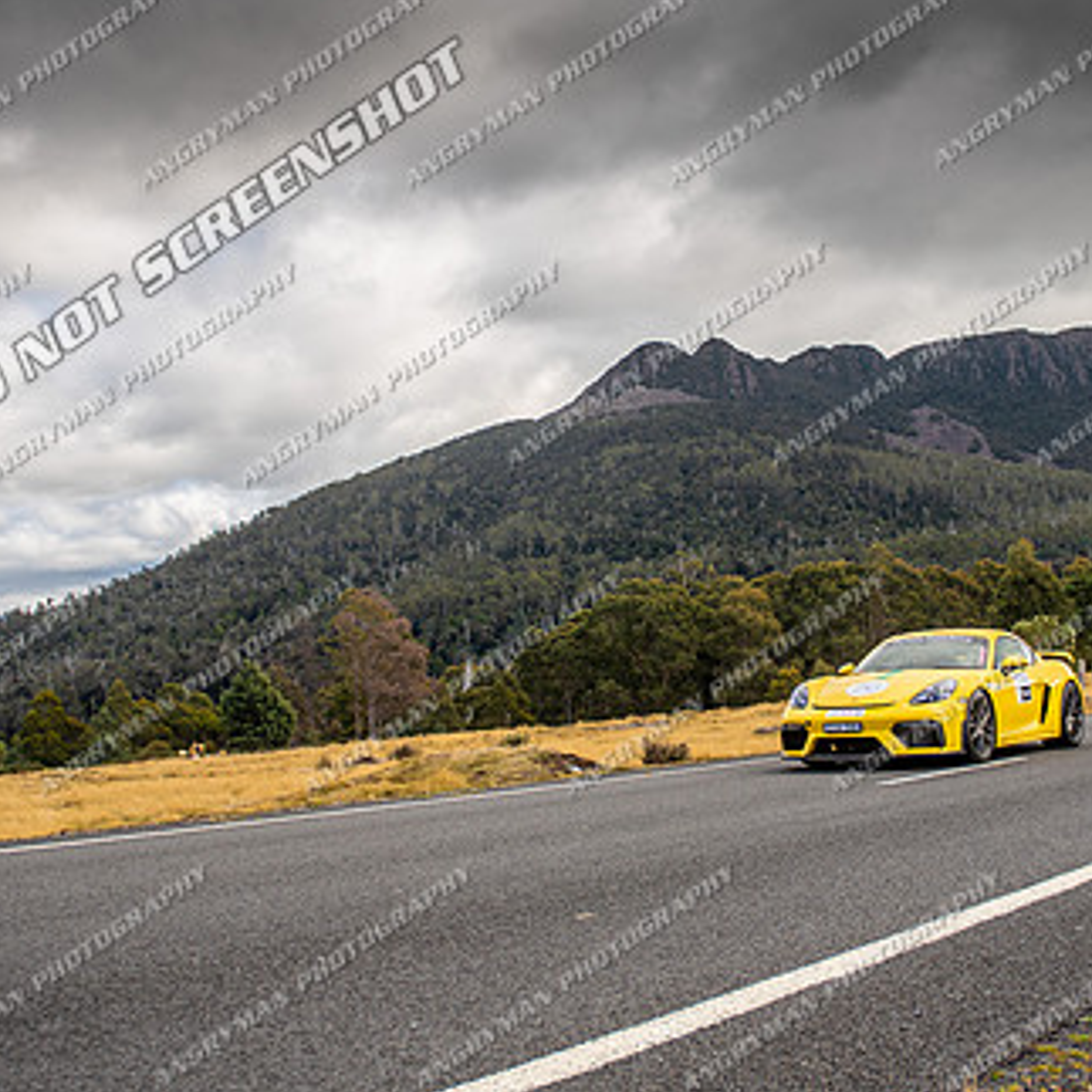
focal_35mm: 42
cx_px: 677
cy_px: 527
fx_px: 1499
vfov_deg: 40.0
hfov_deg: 39.8
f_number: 2.8
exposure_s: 1/1600
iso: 100
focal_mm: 24
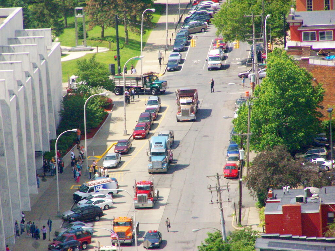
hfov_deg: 5.2
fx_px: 3677
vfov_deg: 3.9
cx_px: 168
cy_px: 126
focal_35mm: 380
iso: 400
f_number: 5
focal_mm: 63
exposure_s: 1/1000
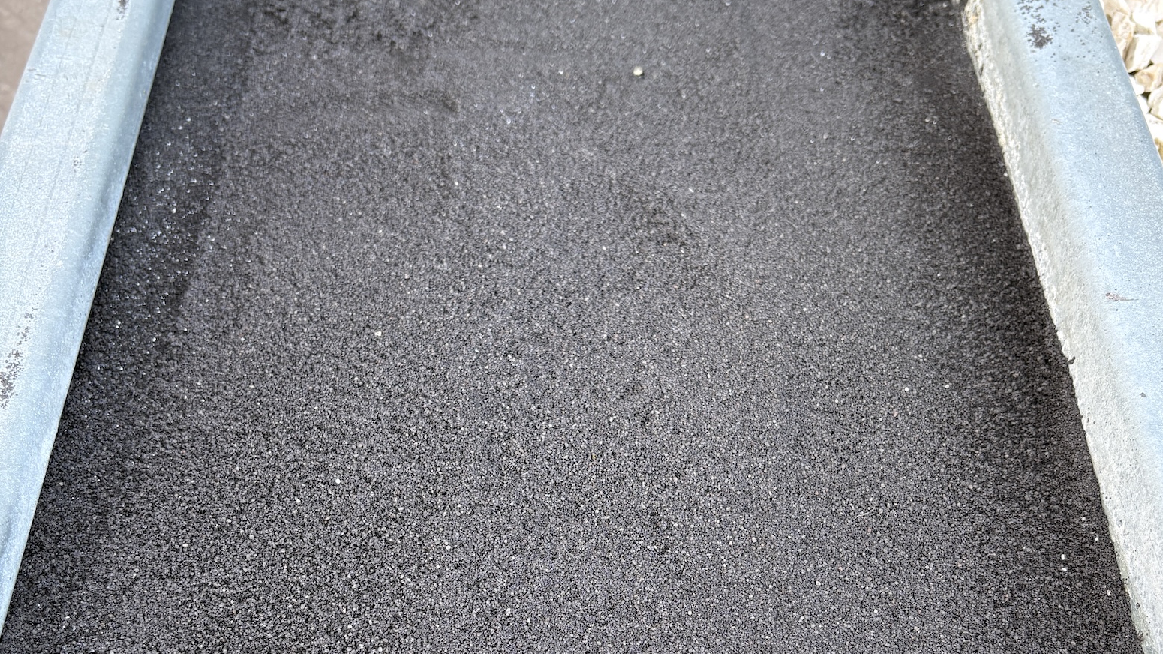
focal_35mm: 38
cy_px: 546
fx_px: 1172
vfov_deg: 30.3
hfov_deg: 52.8
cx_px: 584
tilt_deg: -57.6
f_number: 1.6
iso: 50
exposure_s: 1/261
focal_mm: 5.96
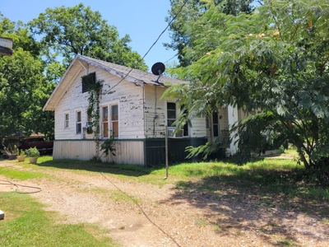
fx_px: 247
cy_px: 124
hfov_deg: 67.3
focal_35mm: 26
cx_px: 164
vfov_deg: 53.1
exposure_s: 1/1195
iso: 40
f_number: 1.8
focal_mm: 5.4
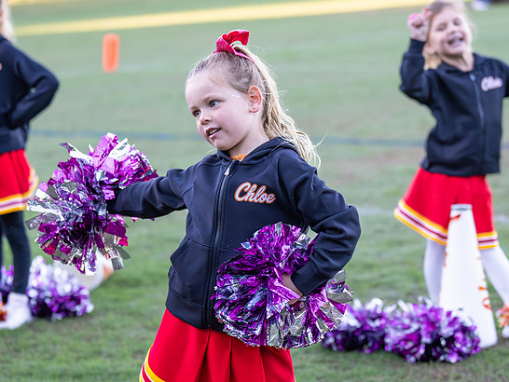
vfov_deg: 13.2
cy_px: 216
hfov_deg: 17.6
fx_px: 1648
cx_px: 265
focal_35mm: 112
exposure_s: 1/1600
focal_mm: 70
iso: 1600
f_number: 2.8
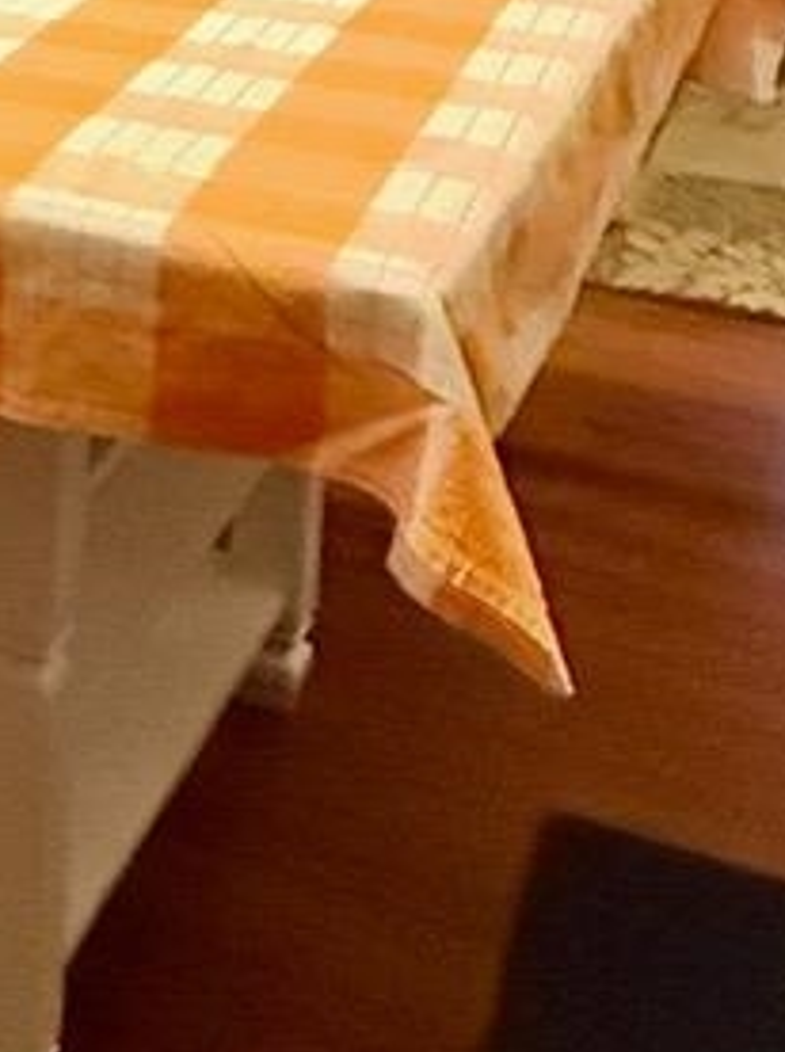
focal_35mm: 65
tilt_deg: -6.9
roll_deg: +0.6
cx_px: -655
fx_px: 1971
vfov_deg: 21.7
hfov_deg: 17.8
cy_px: -743
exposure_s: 1/60
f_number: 2.2
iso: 1250
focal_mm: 2.22
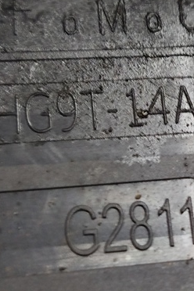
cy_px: 114
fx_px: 695
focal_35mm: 86
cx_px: 180
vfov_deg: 23.6
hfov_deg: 15.7
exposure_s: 1/33
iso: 400
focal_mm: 5.31
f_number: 1.7
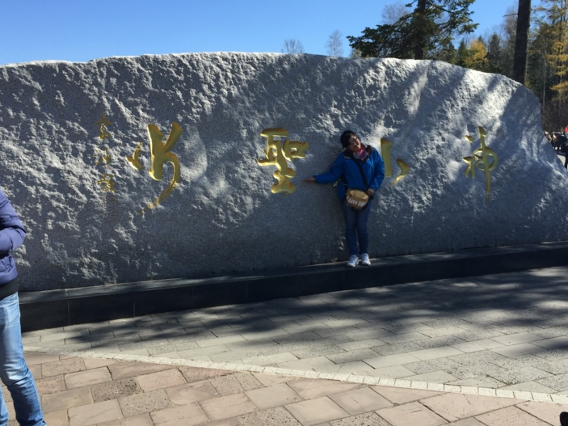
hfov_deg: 55.3
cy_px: 234
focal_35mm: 33
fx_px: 541
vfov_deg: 42.9
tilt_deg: -13.1
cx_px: 271
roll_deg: -1.4
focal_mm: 4.15
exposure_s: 1/1199
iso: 32
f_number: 2.2
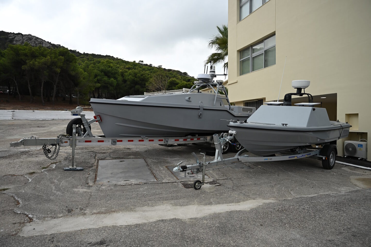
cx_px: 186
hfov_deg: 73.7
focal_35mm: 24
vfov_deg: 53.1
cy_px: 124
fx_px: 247
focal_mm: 24
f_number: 3.5
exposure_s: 1/320
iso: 100
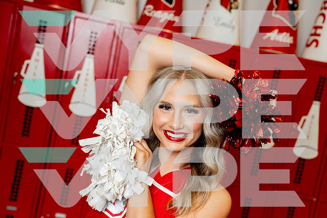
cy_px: 109
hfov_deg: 40.3
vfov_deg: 27.5
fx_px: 445
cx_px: 164
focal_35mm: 49
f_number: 4
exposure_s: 1/250
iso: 800
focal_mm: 49
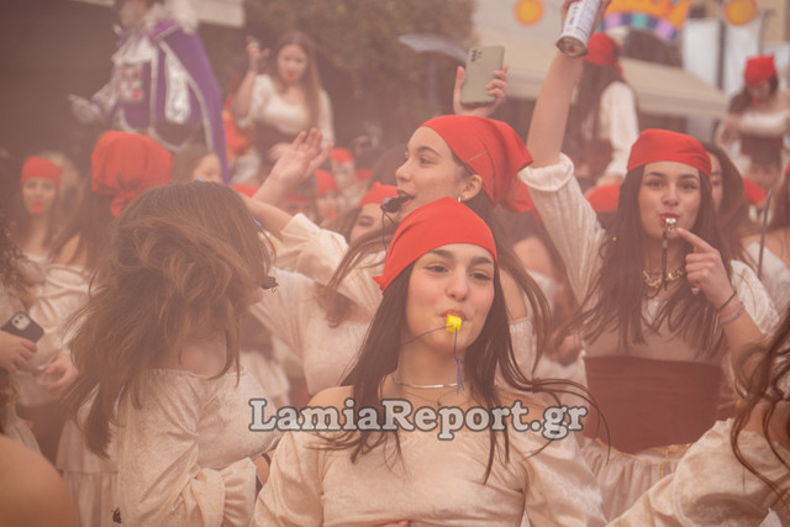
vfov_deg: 16.3
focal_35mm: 84
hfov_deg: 24.2
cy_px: 264
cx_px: 395
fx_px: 1844
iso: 100
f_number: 2.8
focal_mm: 56
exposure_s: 1/640
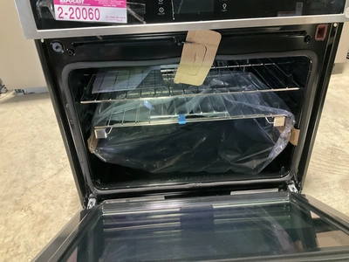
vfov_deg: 48.2
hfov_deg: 61.7
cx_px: 174
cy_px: 131
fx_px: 292
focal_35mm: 29
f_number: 1.8
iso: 500
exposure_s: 1/30
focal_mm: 3
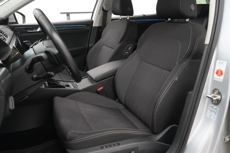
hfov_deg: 65.5
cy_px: 76
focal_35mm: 28
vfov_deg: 46.4
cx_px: 115
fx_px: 179
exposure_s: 1/160
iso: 10000
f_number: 3.5
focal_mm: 28
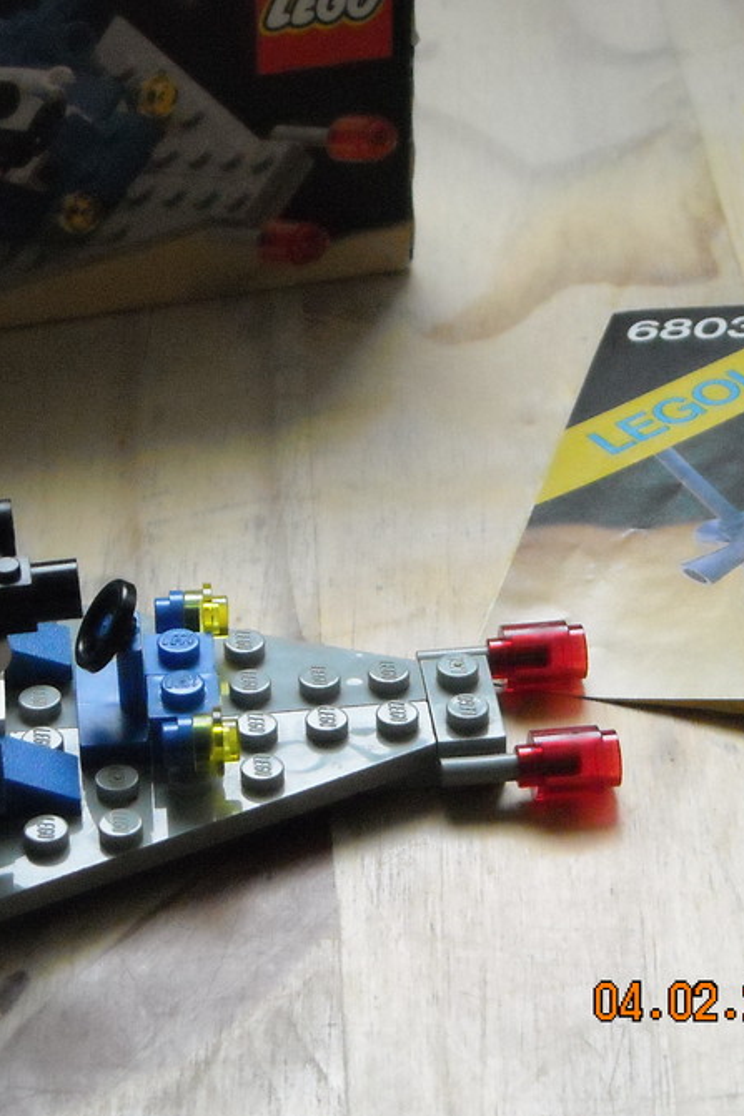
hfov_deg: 12.9
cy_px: 558
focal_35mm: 106
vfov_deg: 19.3
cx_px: 306
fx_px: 3287
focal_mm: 12.3
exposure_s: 1/228
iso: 800
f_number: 3.9
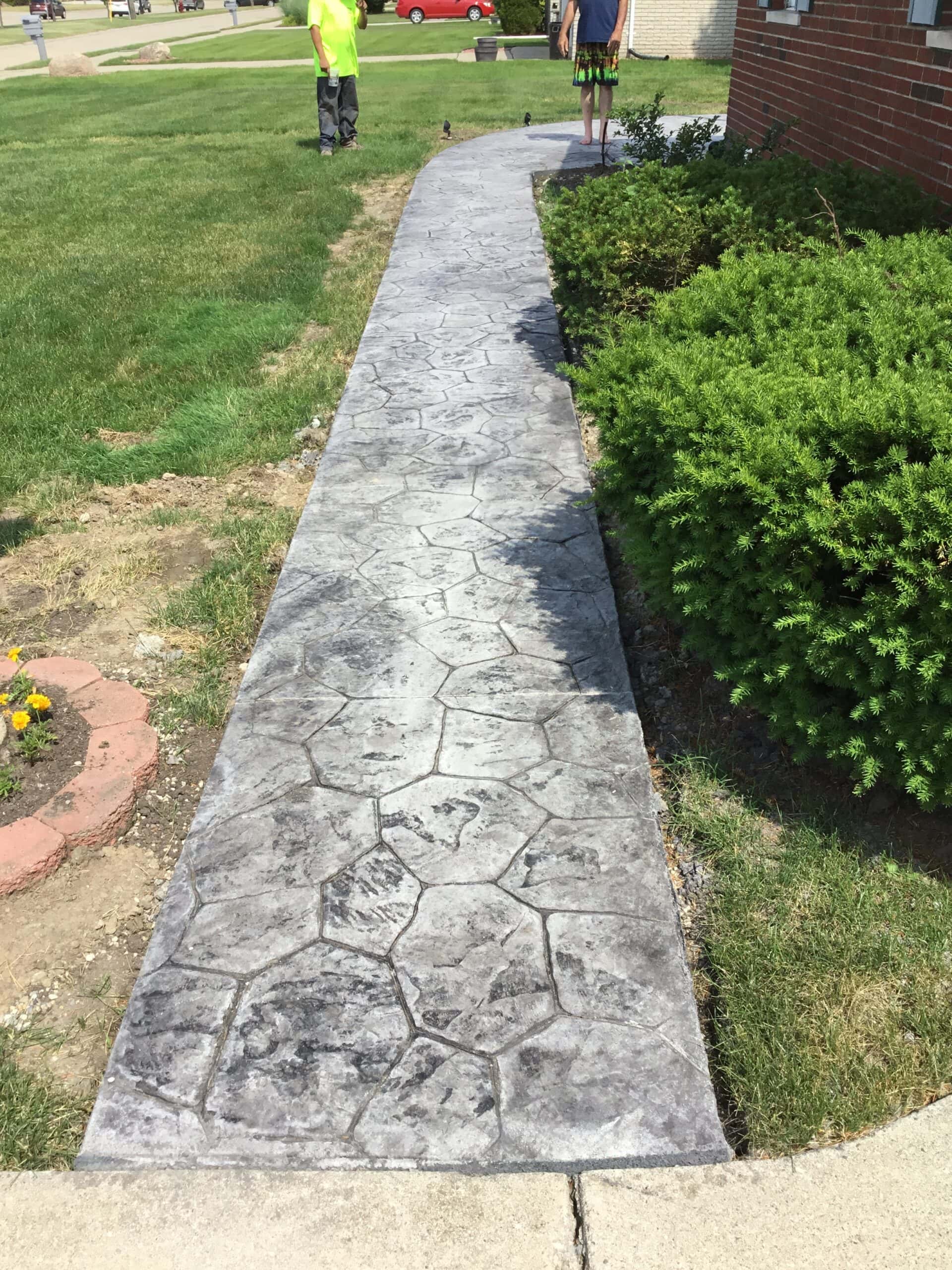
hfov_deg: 45.4
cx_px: 476
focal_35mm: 31
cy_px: 635
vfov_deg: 58.4
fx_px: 1137
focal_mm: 3.3
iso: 25
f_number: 2.4
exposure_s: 1/1045
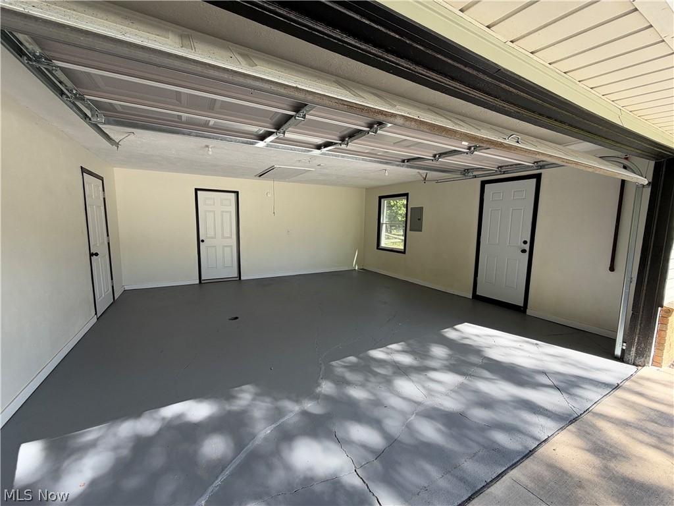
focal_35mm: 14
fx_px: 273
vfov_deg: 85.7
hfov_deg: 102.1
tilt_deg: -6.7
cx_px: 337
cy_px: 253
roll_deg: -0.2
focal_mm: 2.22
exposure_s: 1/166
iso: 40
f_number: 2.2
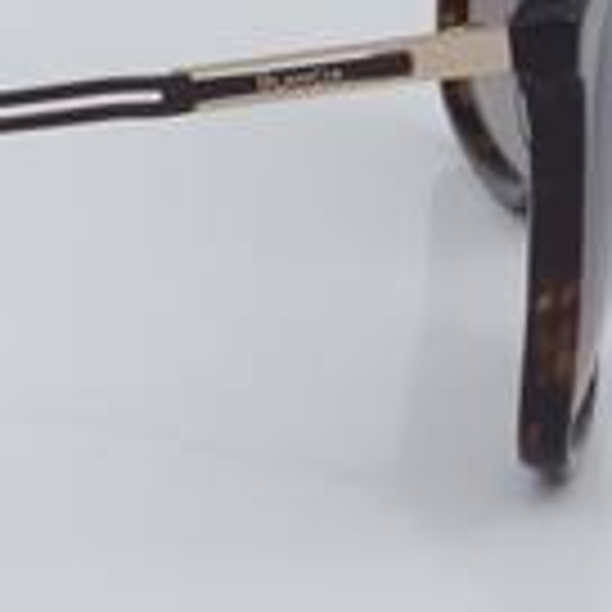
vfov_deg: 9.3
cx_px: -216
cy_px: 86
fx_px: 3760
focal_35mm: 188
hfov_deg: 9.1
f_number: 32
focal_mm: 50
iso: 100
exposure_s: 1/4
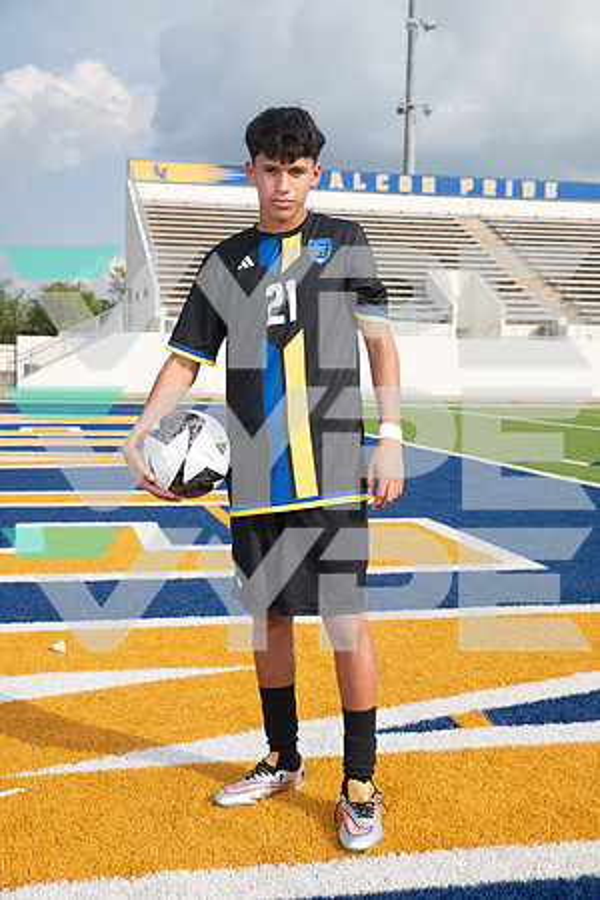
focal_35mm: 48
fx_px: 1200
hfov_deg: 28.1
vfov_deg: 41.1
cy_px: 450
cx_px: 300
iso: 100
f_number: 7.1
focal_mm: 48
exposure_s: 1/400
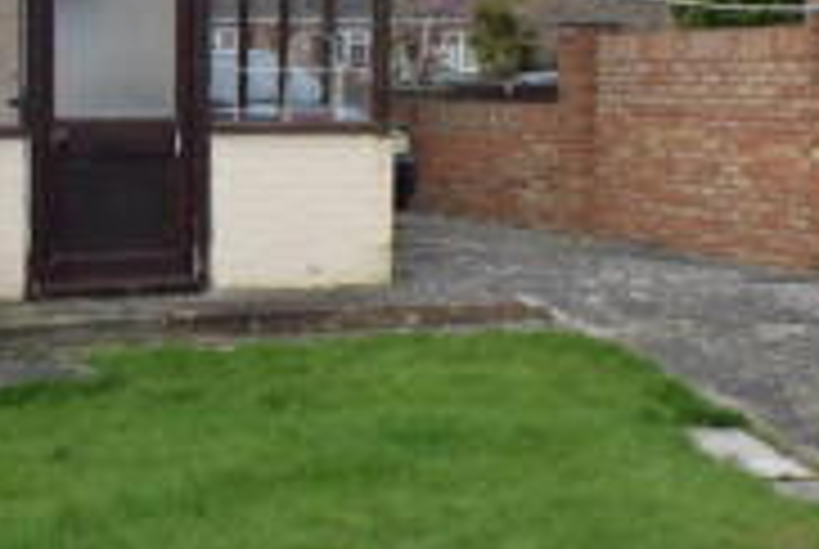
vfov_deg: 14.1
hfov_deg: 20.3
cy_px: 205
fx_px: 2210
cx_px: -20
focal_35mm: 97
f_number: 9
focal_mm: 18
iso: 200
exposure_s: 1/320
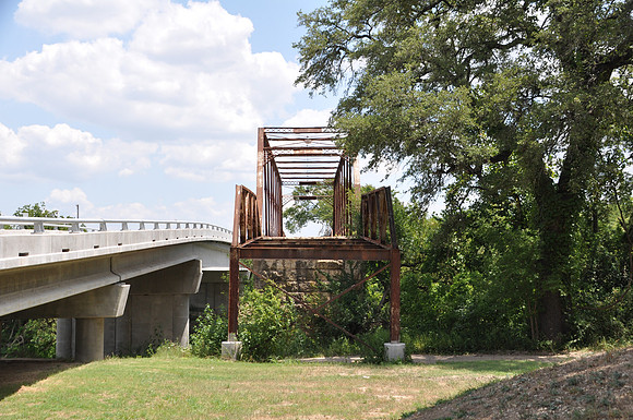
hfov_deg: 41.2
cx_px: 316
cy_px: 210
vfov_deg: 28.0
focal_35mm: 48
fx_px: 843
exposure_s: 1/250
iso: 200
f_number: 7.1
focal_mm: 32
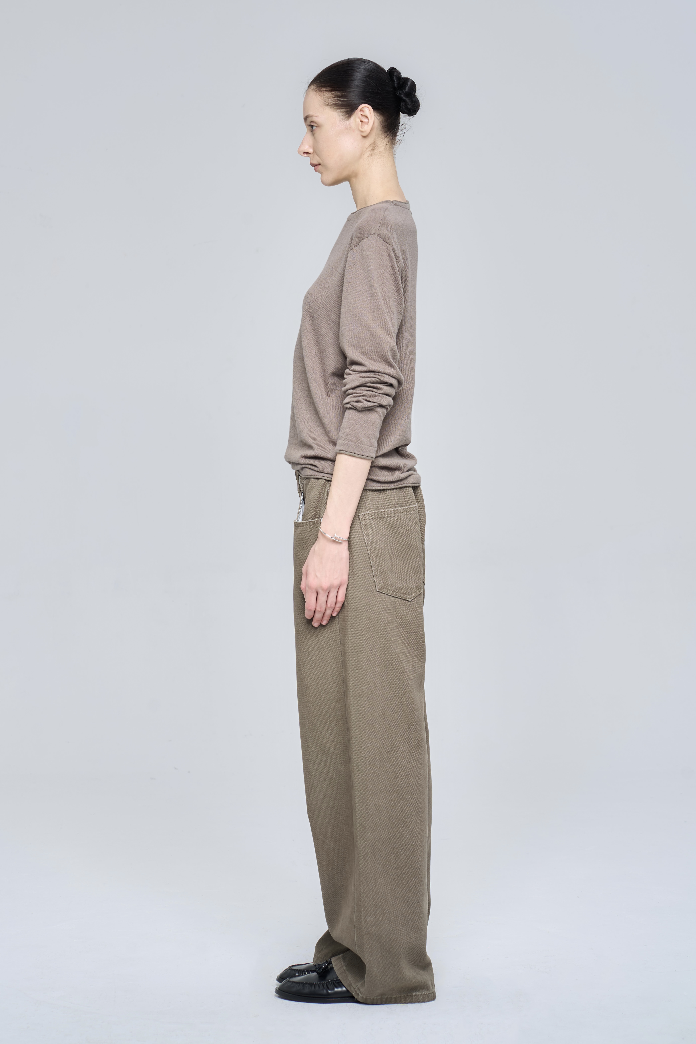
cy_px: 522
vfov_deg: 23.9
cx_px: 348
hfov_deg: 16.1
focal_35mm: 85
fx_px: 2465
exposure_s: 1/125
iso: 200
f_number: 8
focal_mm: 85
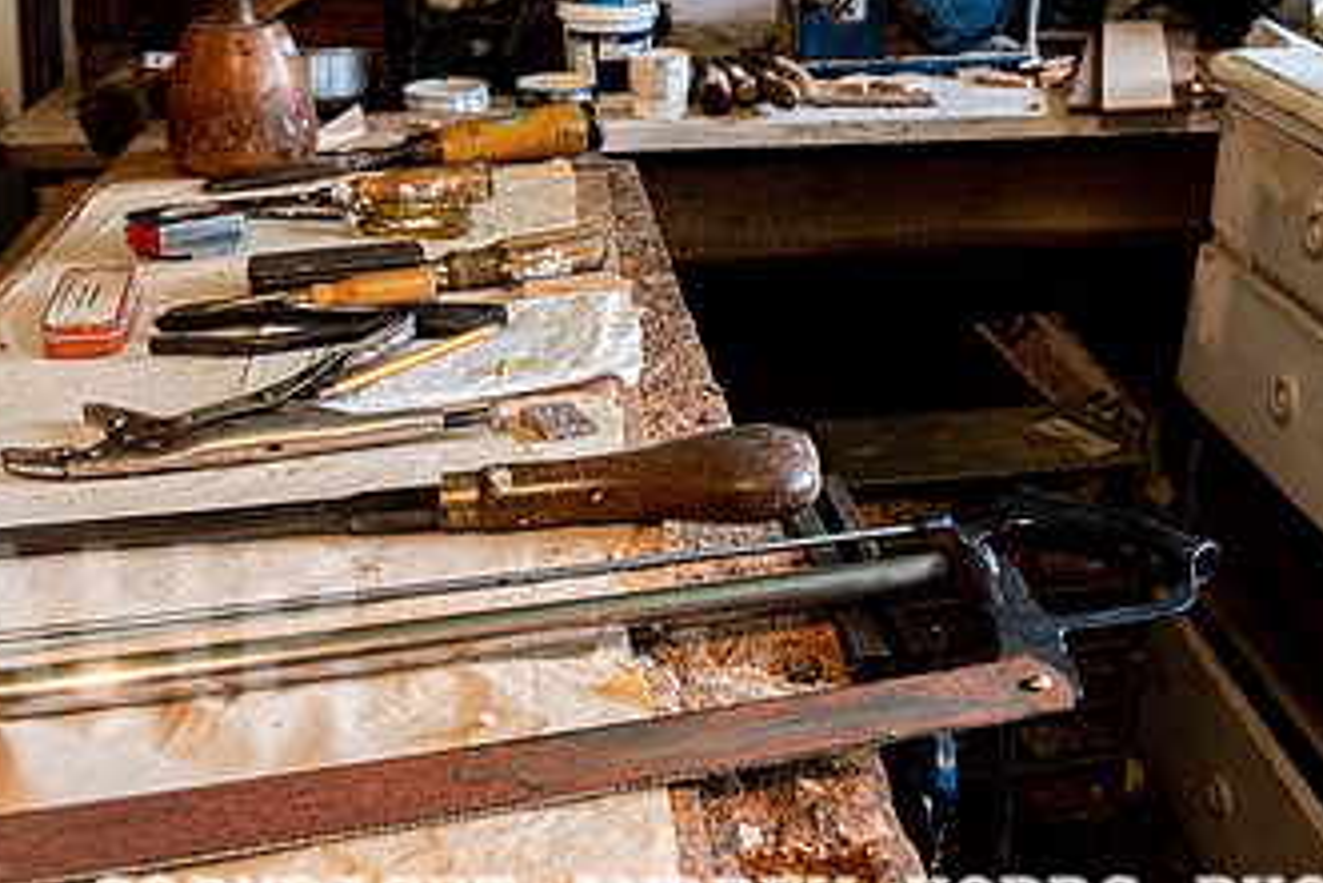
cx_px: 903
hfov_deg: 45.5
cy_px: 190
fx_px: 1544
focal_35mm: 42
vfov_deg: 31.2
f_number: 6.3
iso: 64
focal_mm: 24
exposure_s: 1/2
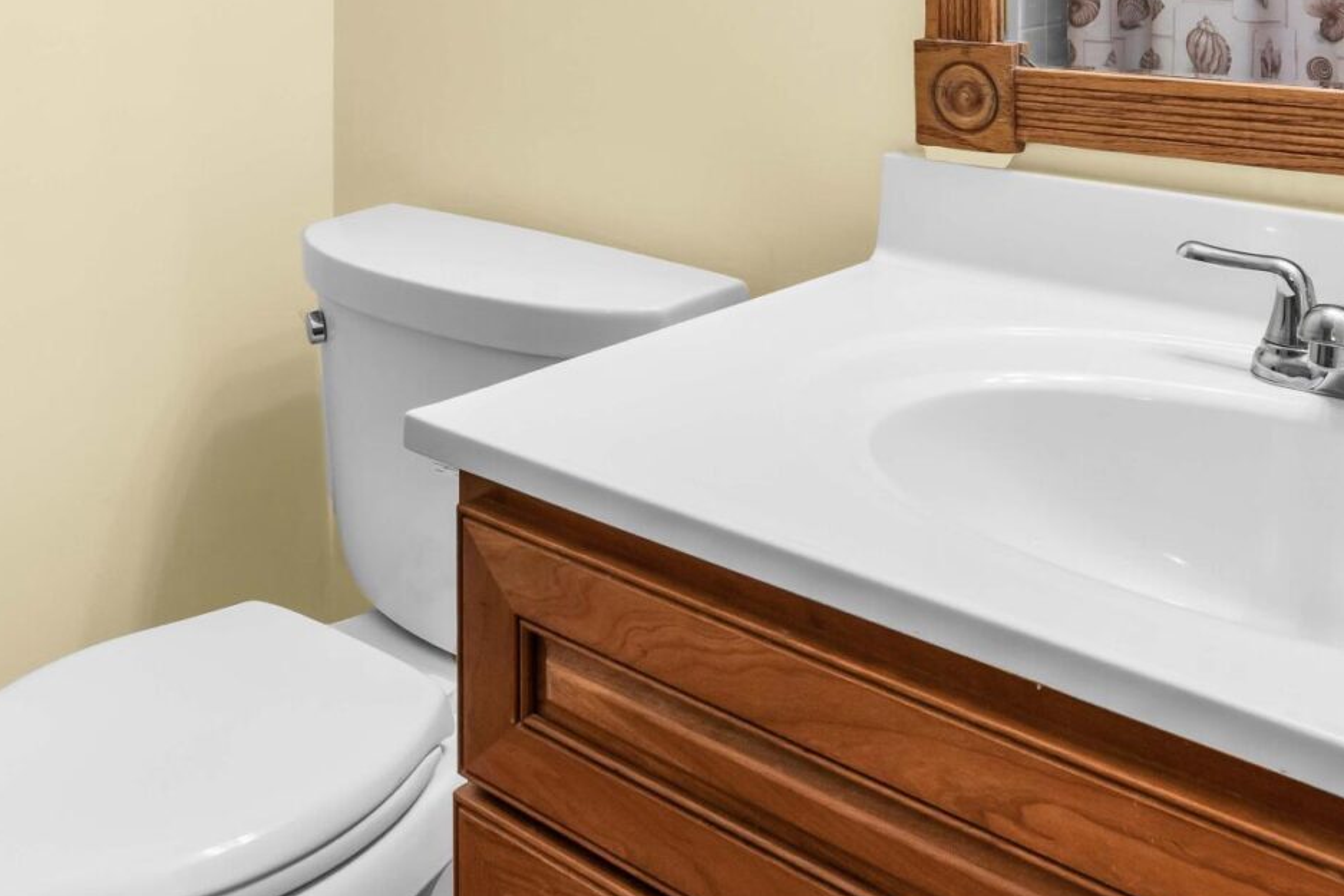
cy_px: -42
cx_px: 452
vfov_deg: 29.3
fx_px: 1572
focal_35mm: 42
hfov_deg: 45.6
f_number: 13
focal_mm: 15.4
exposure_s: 1/4
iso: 400
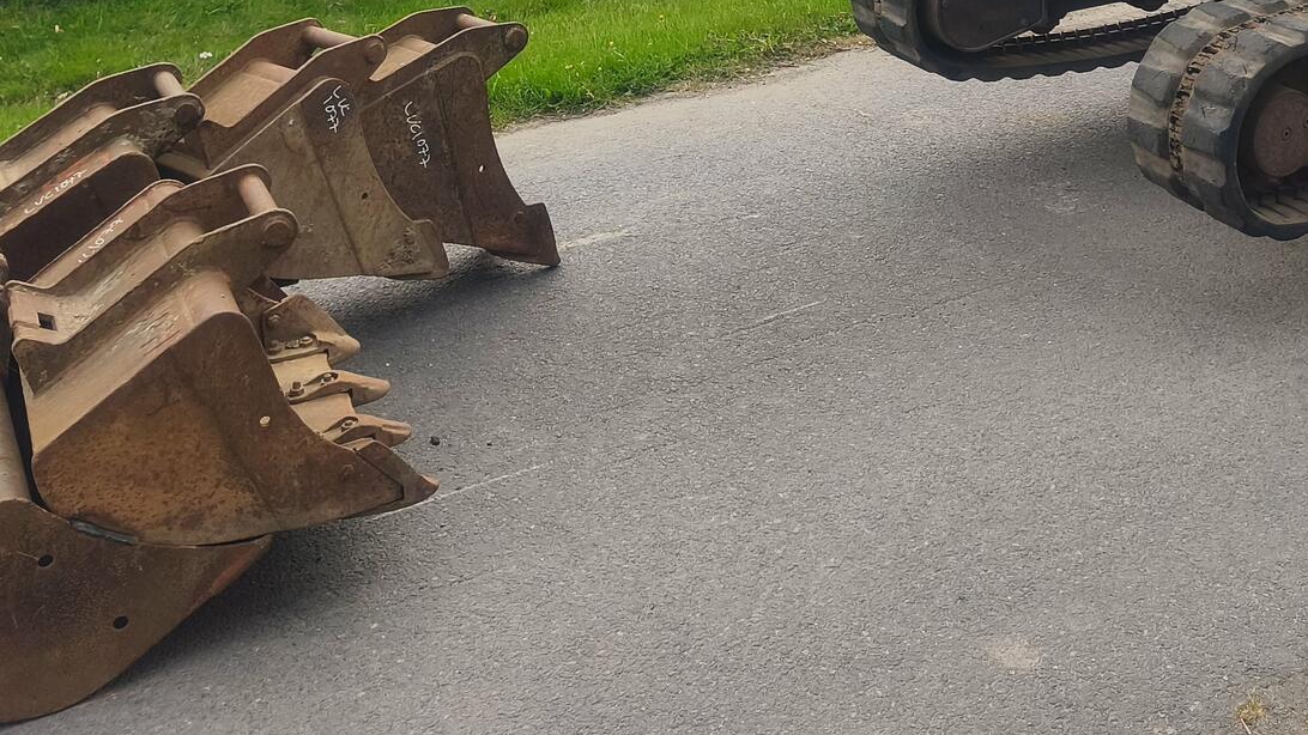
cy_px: -159
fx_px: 1630
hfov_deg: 43.1
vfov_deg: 23.2
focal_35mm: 47
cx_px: 882
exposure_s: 1/99.9
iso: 64
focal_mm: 6.18
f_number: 1.65
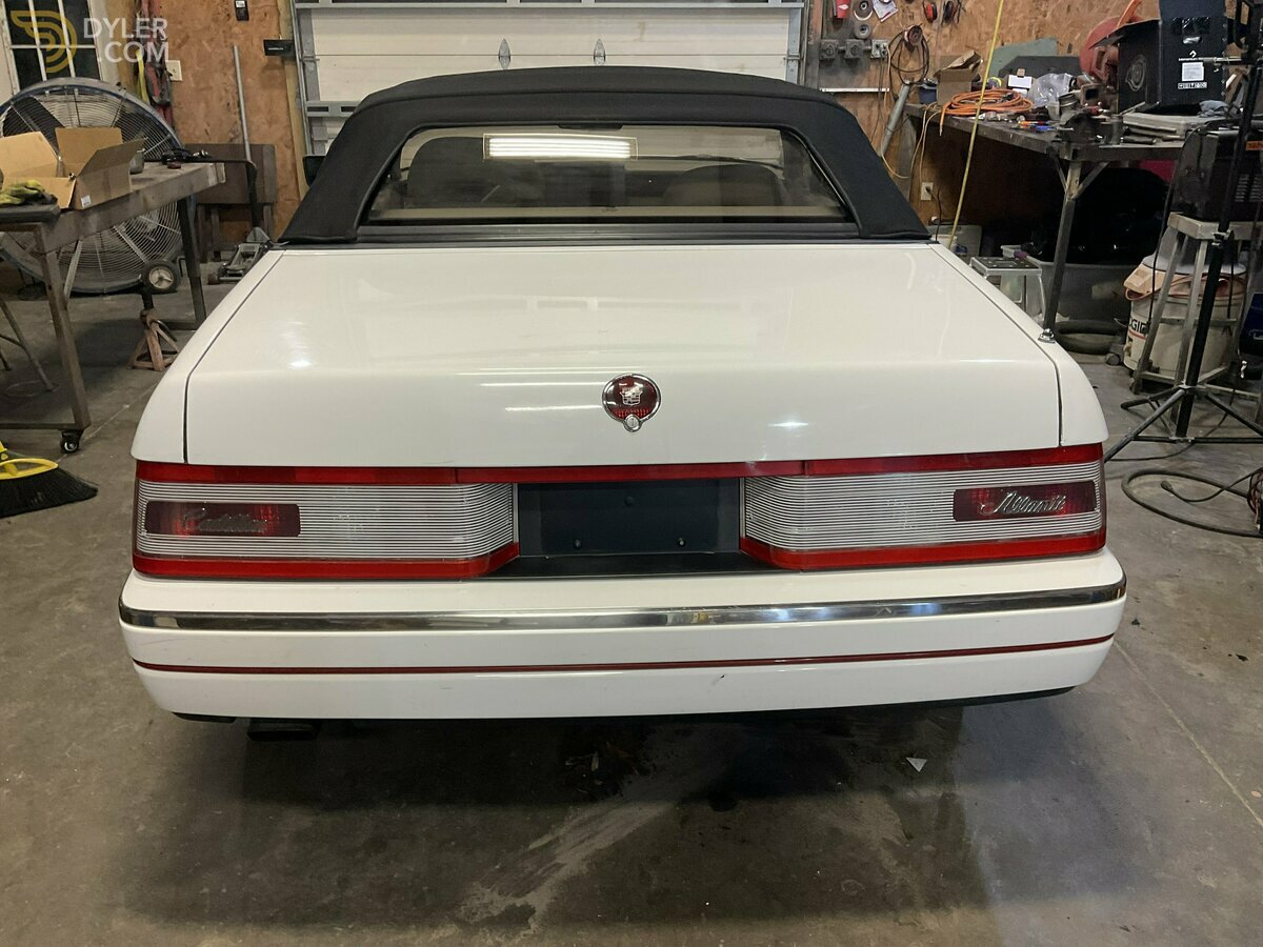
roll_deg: -1.7
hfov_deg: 61.7
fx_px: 1058
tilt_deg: -23.9
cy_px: 474
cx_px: 632
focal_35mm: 29
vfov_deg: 48.2
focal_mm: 3
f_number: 1.8
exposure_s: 1/60
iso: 64
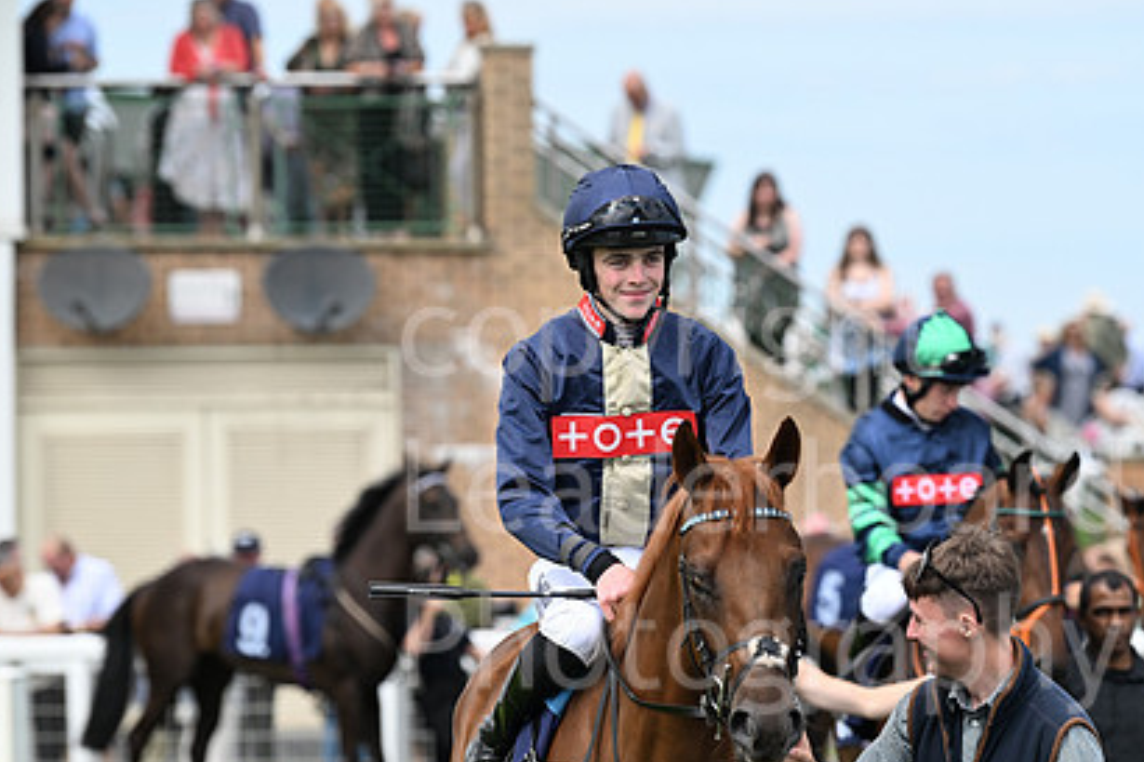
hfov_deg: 7.3
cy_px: 512
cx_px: 767
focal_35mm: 283
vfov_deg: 4.9
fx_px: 8989
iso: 500
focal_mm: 200
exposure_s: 1/1600
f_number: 5
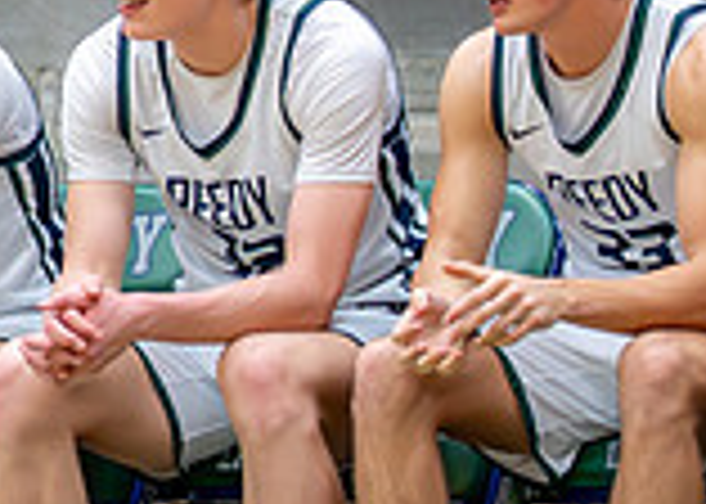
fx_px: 17317
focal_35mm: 864
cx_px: -1023
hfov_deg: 2.3
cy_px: 159
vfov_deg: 1.7
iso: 2500
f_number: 1.8
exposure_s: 1/1000
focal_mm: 135
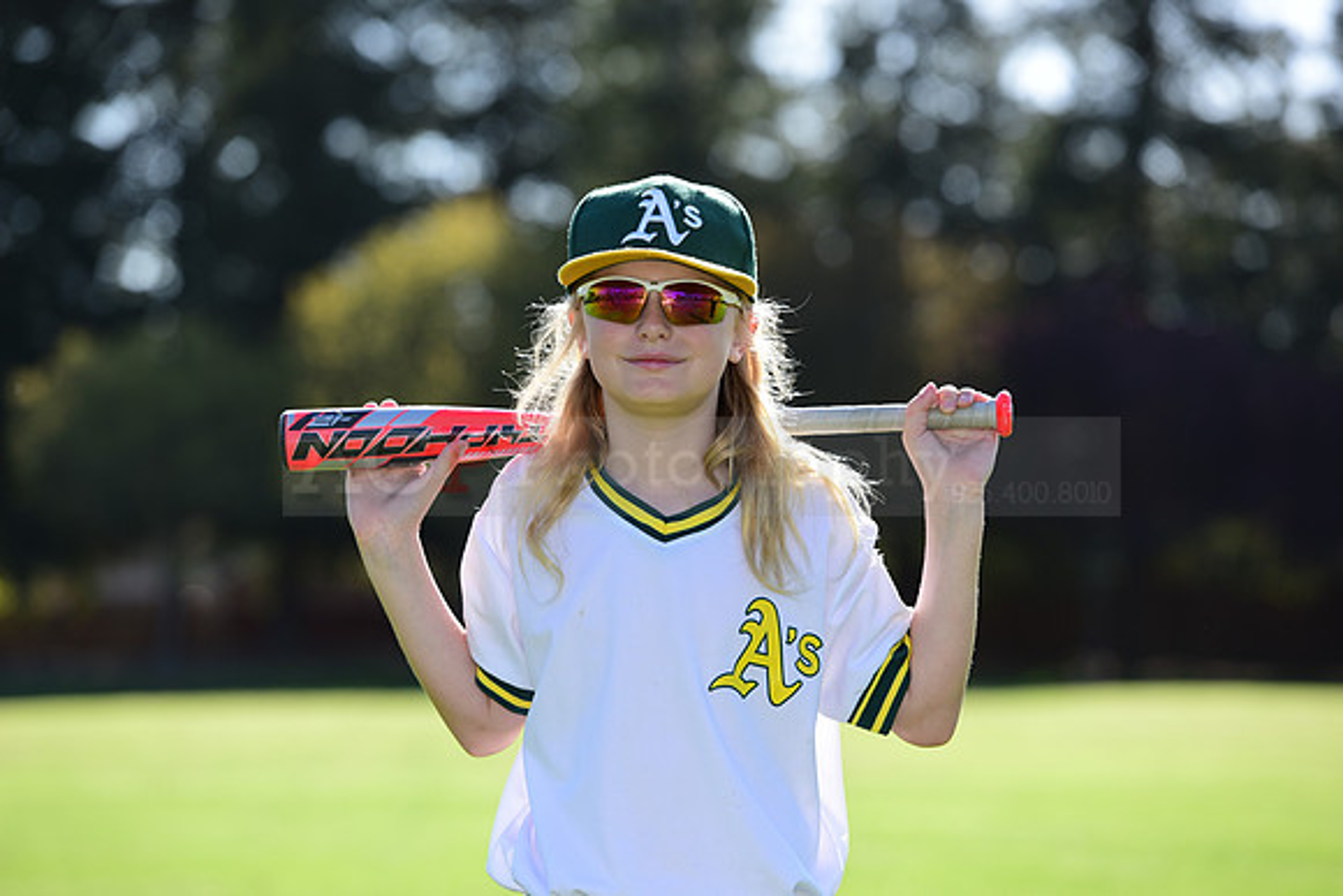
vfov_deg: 8.1
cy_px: 448
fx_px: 6343
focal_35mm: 170
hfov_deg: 12.1
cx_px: 672
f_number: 4.5
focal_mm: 170
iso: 125
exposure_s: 1/400
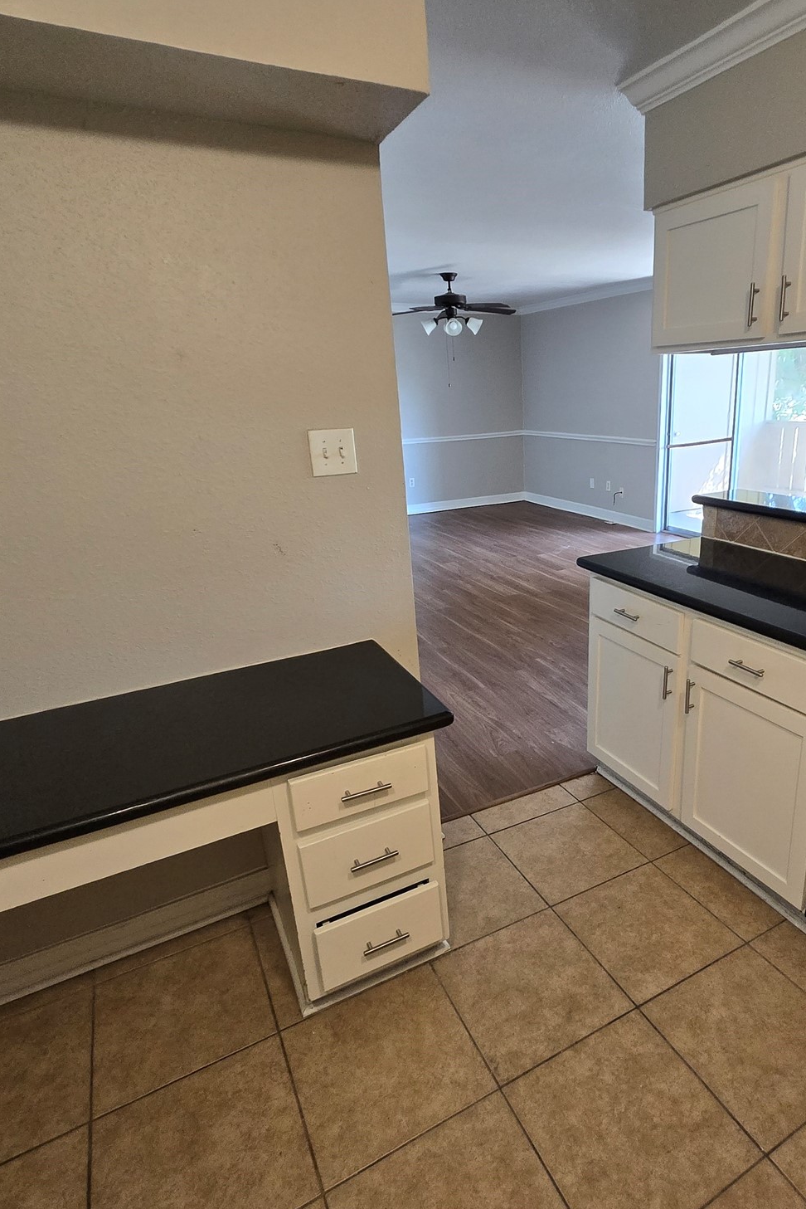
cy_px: 616
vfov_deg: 86.9
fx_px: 638
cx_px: 501
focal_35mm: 19
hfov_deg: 63.7
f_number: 2.2
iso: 200
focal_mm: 1.7
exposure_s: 1/60
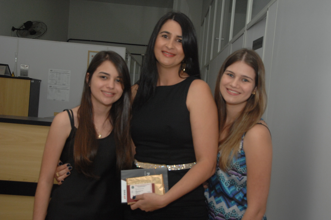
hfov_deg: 41.2
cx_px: 166
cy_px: 110
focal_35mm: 48
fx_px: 441
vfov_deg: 28.0
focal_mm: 32
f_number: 9
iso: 800
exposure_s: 1/250
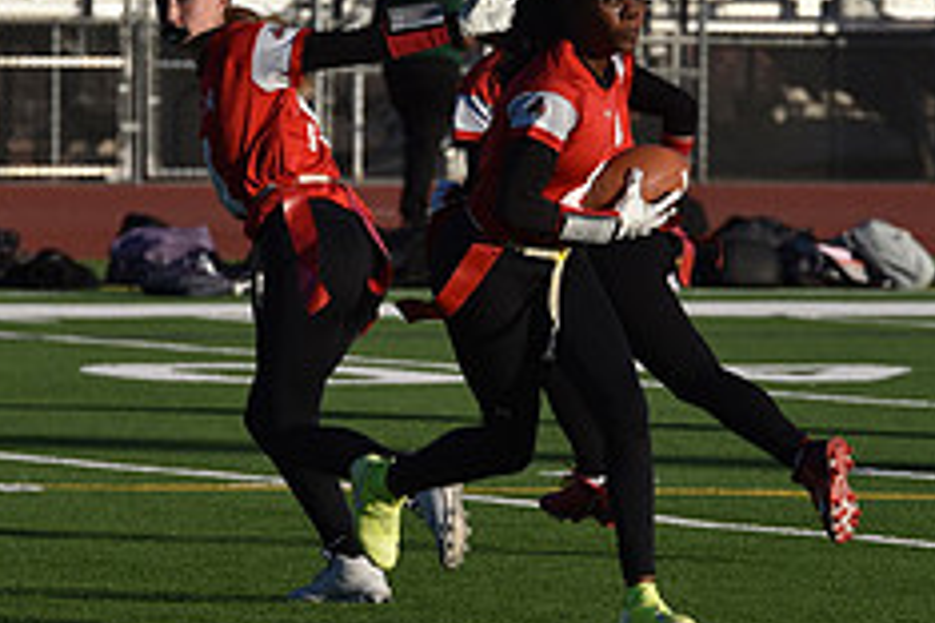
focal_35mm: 496
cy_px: 234
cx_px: 503
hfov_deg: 4.2
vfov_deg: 2.8
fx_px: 12881
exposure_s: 1/4000
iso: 560
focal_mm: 200
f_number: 5.6
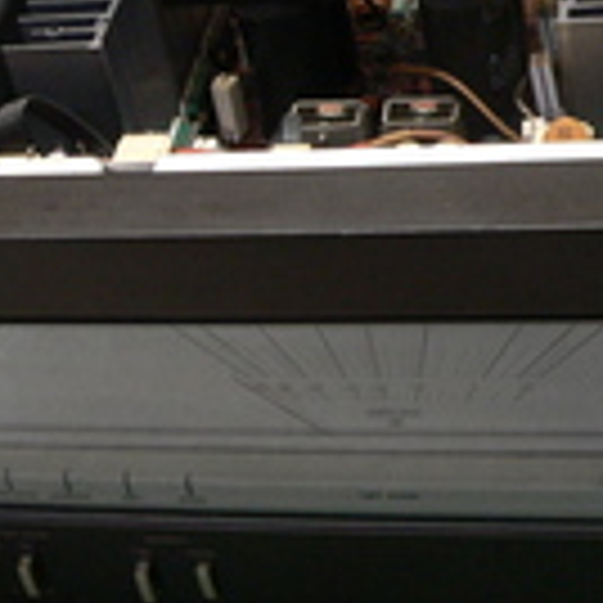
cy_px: 133
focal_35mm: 90
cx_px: 189
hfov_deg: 19.2
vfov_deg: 19.1
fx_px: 1774
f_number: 2.8
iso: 200
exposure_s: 1/20
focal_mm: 6
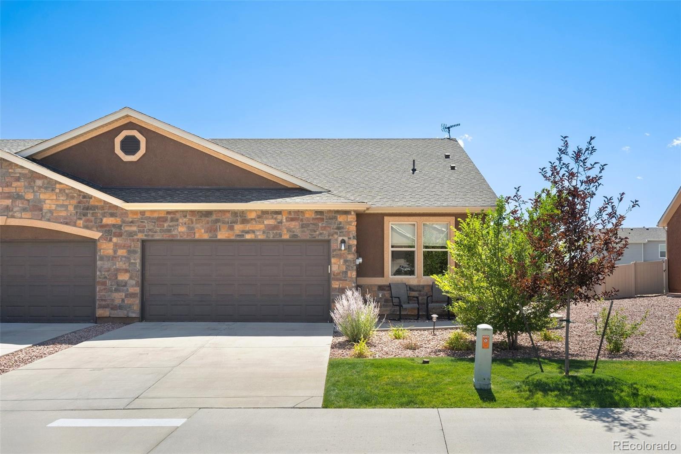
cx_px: 340
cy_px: 227
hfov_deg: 54.4
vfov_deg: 37.8
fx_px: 662
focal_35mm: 35
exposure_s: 1/500
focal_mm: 35
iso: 200
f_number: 7.1
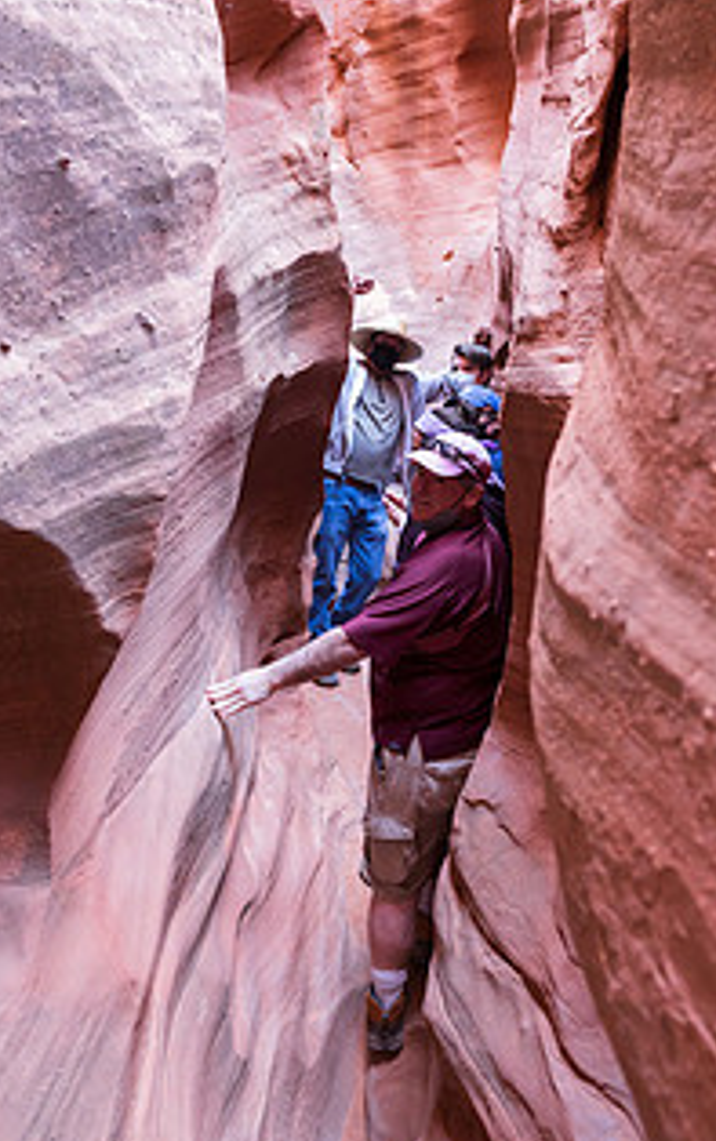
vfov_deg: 54.8
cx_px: 393
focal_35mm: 35
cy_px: 443
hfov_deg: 36.3
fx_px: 1090
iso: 5000
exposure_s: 1/100
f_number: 5.6
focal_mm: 24
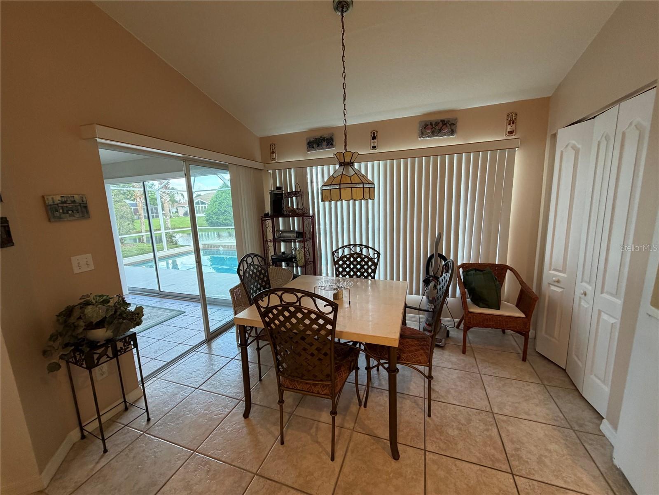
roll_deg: +4.0
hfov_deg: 102.1
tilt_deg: -8.1
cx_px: 330
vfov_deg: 85.7
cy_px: 248
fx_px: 267
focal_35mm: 14
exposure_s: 1/60
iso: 200
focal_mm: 2.22
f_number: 2.2
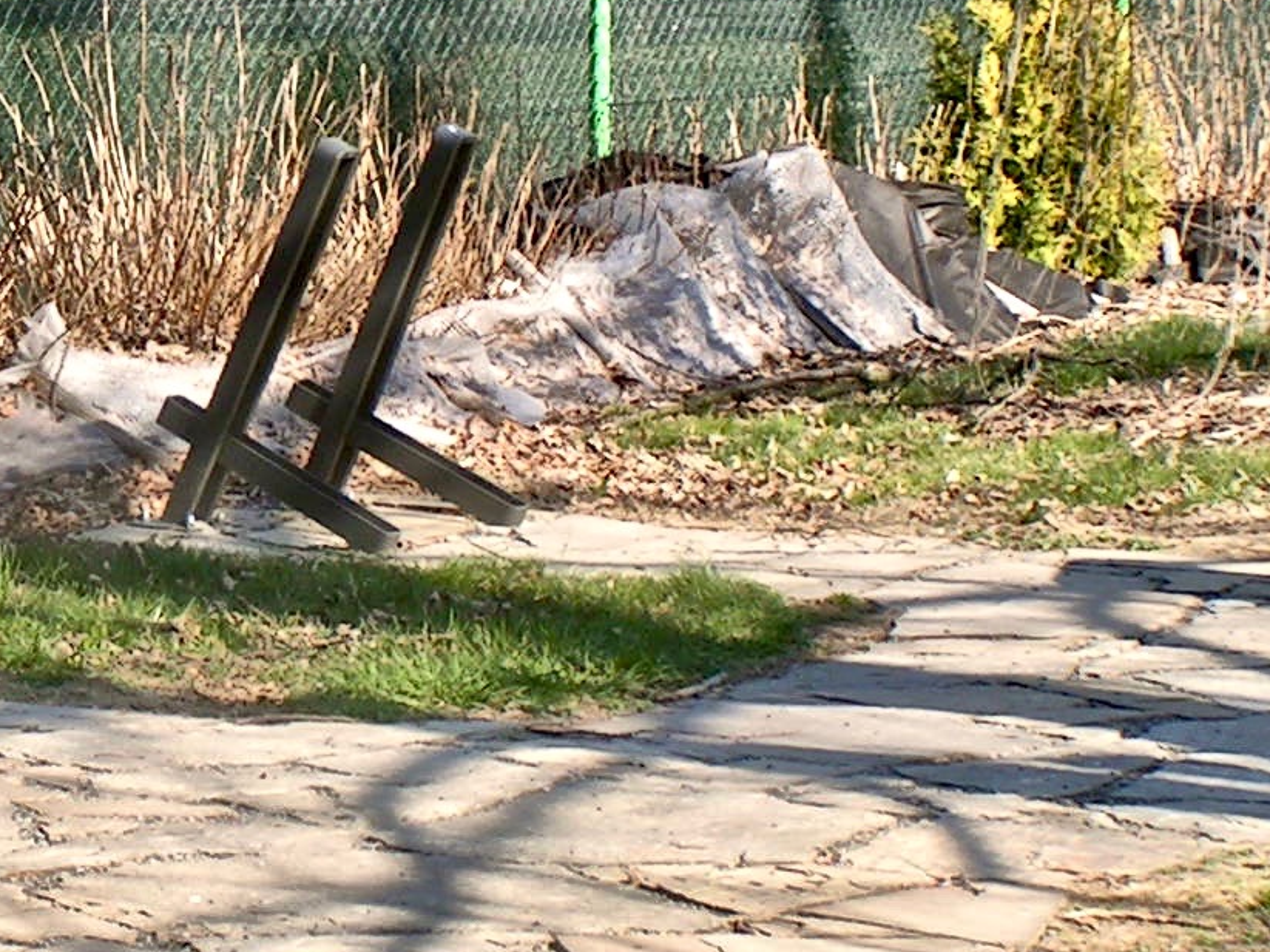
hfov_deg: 9.6
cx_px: 12
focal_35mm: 204
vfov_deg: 7.3
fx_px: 7483
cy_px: 125
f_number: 5
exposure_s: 1/200
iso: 50
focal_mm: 12.6
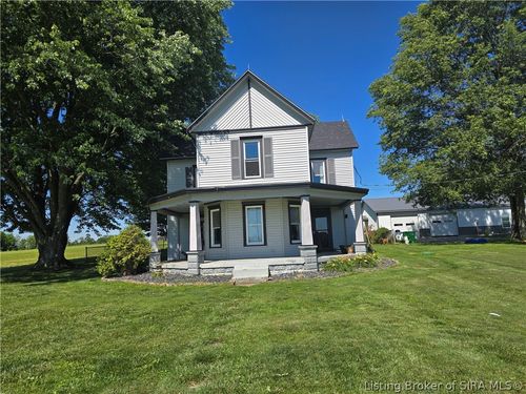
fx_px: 349
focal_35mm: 23
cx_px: 263
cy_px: 197
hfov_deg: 73.9
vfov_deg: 58.9
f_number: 1.7
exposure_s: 1/836
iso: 12
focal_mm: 6.3
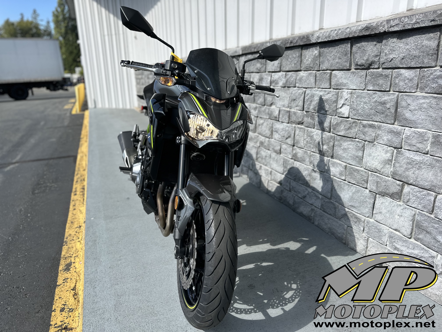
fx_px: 306
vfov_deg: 56.8
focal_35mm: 24
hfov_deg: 71.6
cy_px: 166
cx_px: 221
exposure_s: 1/2809
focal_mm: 6.86
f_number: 1.78
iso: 80
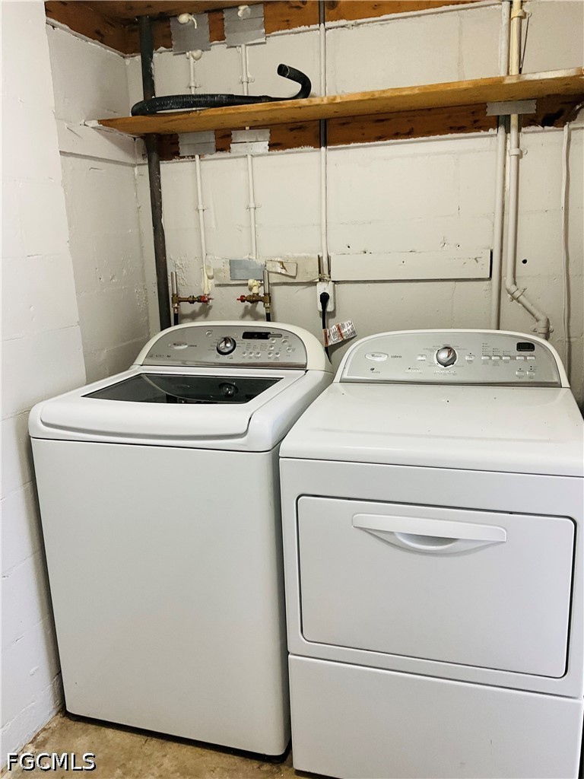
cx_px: 292
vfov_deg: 61.7
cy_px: 390
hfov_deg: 48.2
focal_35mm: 29
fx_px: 652
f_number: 1.8
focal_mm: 3
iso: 80
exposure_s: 1/60
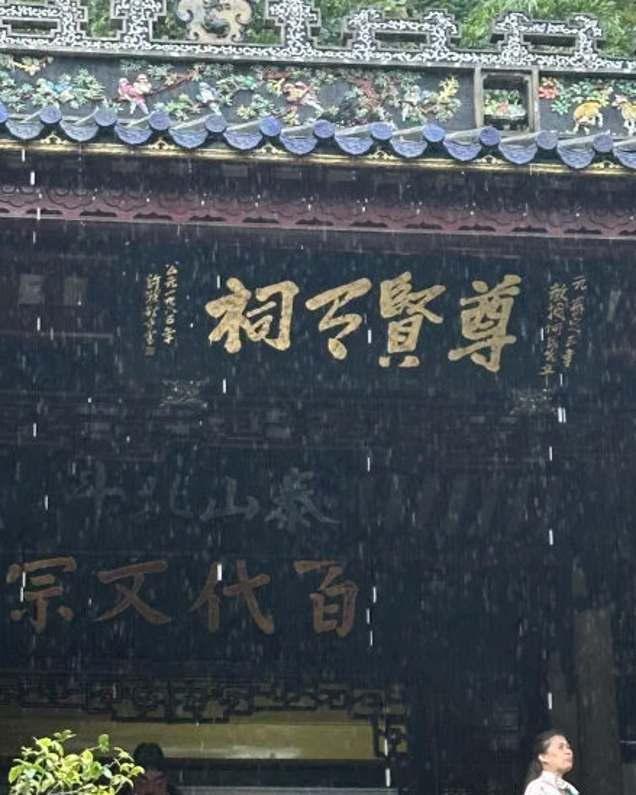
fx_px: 2895
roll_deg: +0.5
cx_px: 256
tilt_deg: +14.9
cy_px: 643
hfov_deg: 12.5
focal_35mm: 123
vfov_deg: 15.5
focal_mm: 6.86
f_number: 1.78
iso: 80
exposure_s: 1/100
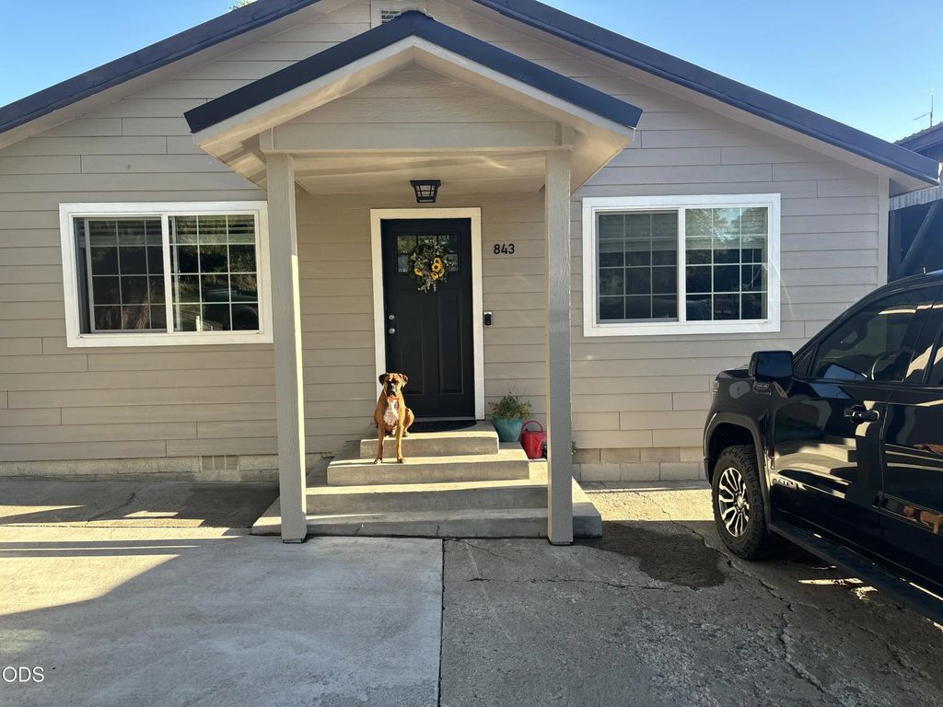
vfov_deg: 53.1
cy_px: 354
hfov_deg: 67.3
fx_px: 708
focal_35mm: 26
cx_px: 472
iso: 50
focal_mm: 5.96
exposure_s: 1/432
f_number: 1.6
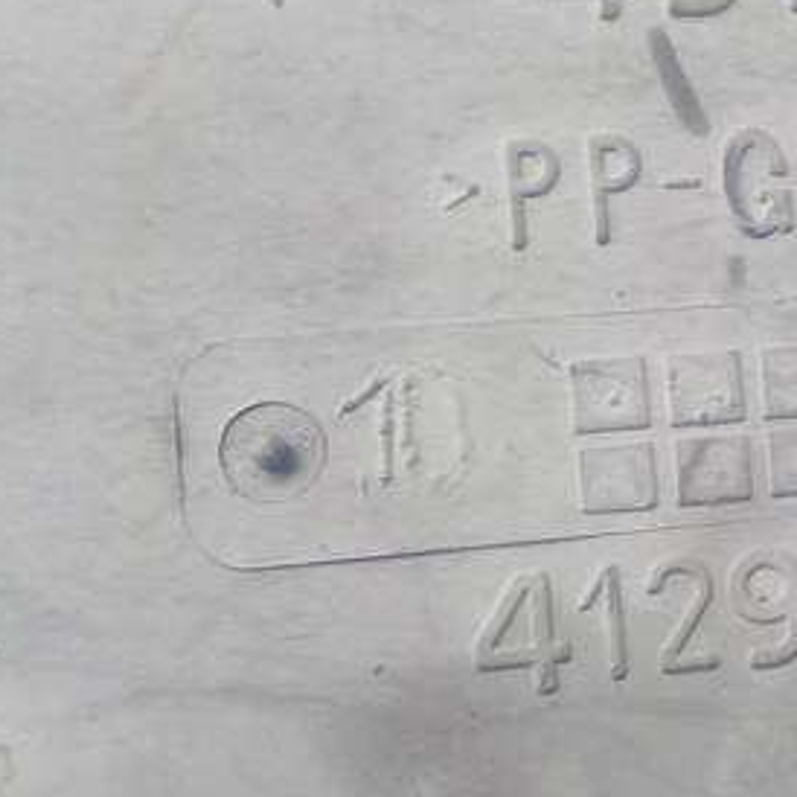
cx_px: 867
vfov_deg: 27.7
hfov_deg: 25.7
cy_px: 474
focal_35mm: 62
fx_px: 1615
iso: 140
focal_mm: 4.1
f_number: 3.3
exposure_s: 1/30
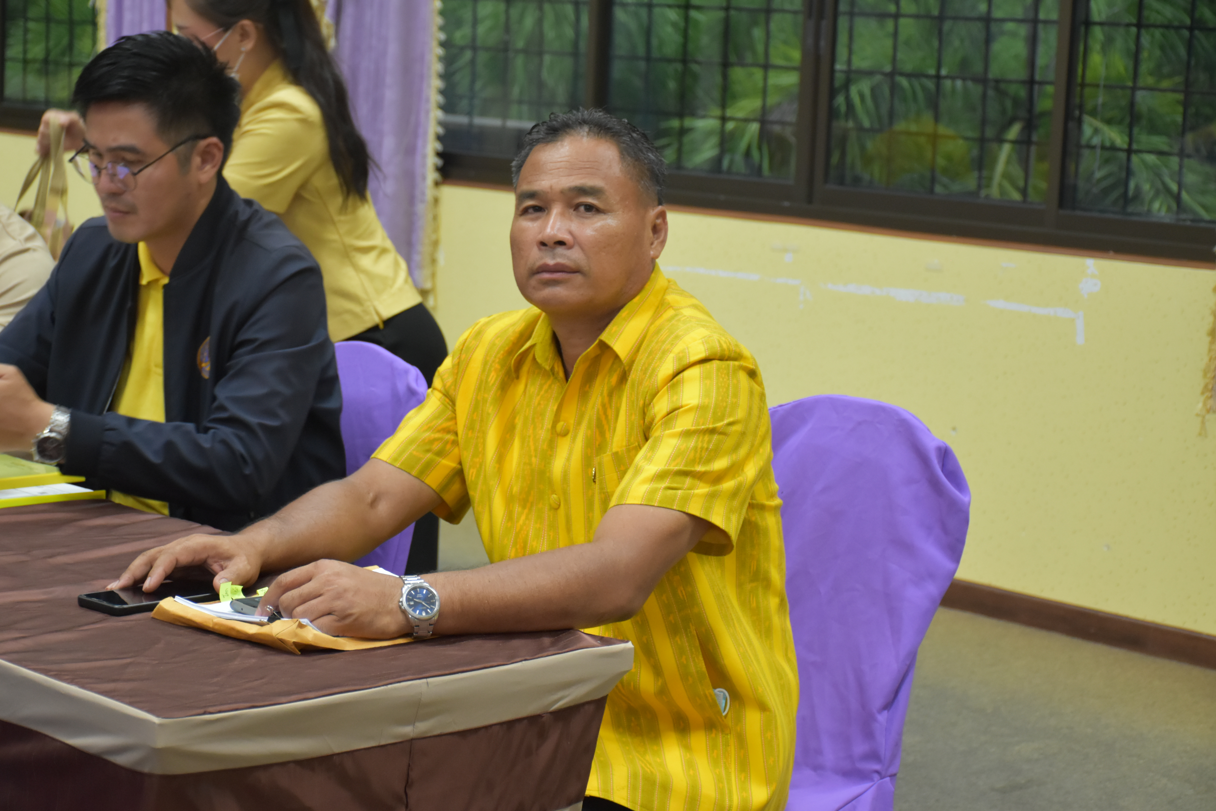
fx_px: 2634
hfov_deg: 26.0
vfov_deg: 17.5
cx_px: 608
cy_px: 406
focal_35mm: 78
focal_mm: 52
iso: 2000
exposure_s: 1/60
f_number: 4.8
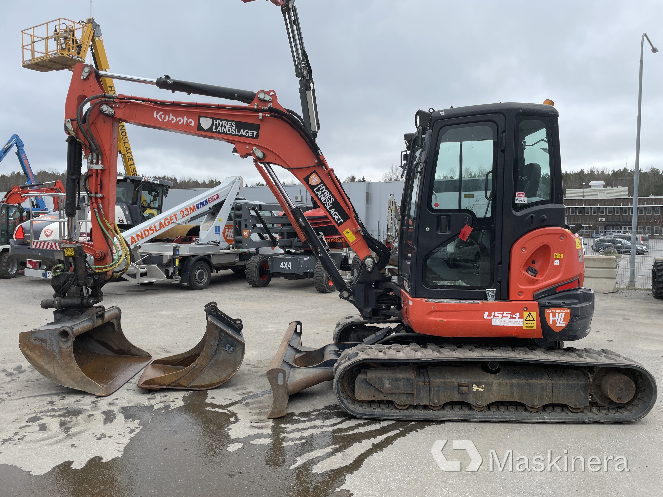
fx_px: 498
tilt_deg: -3.3
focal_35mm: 26
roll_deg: +0.0
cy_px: 248
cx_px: 332
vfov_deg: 53.1
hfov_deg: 67.3
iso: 32
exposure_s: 1/1092
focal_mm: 4.2
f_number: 1.6
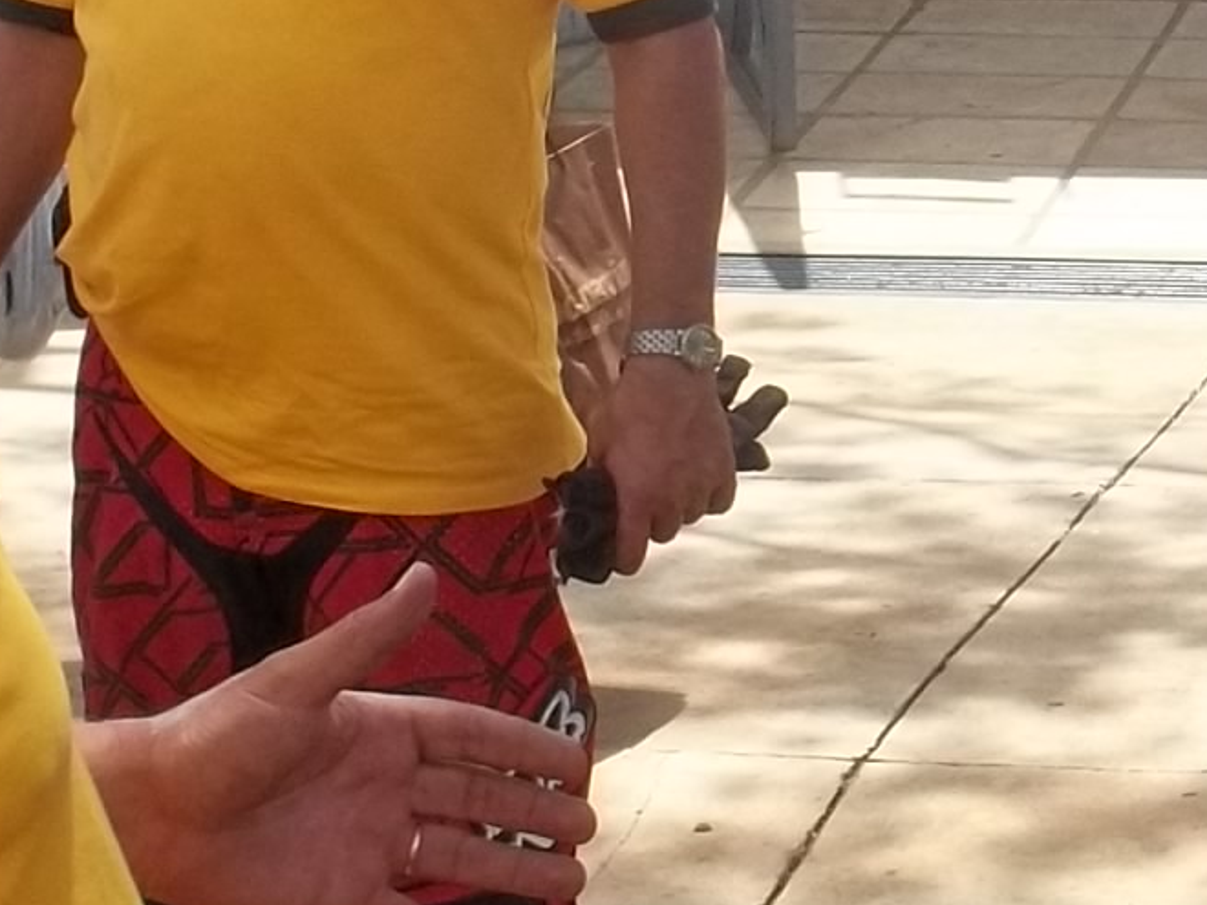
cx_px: 1114
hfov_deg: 13.6
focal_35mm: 144
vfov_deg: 10.3
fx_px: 5021
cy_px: 179
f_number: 8
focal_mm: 5.9
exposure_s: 1/100
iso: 64
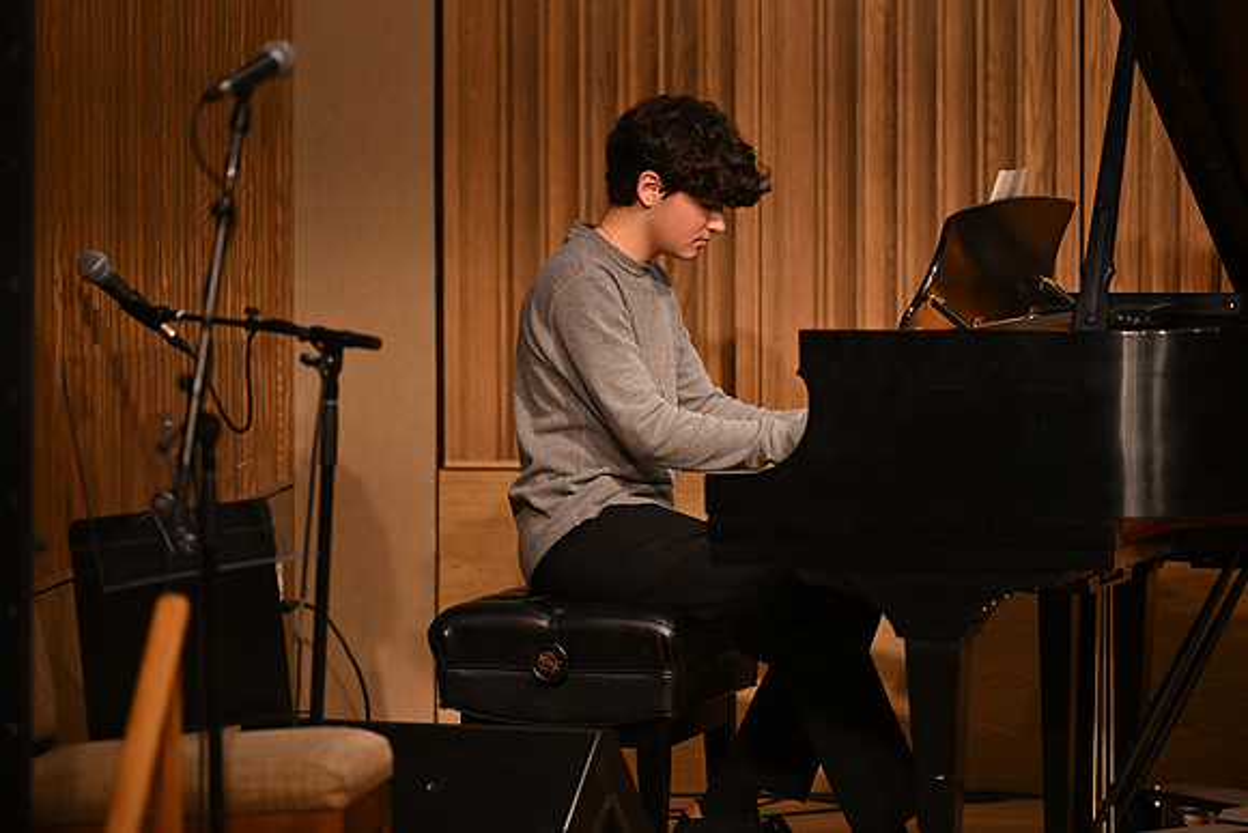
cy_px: 416
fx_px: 6935
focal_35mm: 200
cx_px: 624
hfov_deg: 10.3
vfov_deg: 6.9
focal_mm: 200
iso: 3200
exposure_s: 1/400
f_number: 2.8
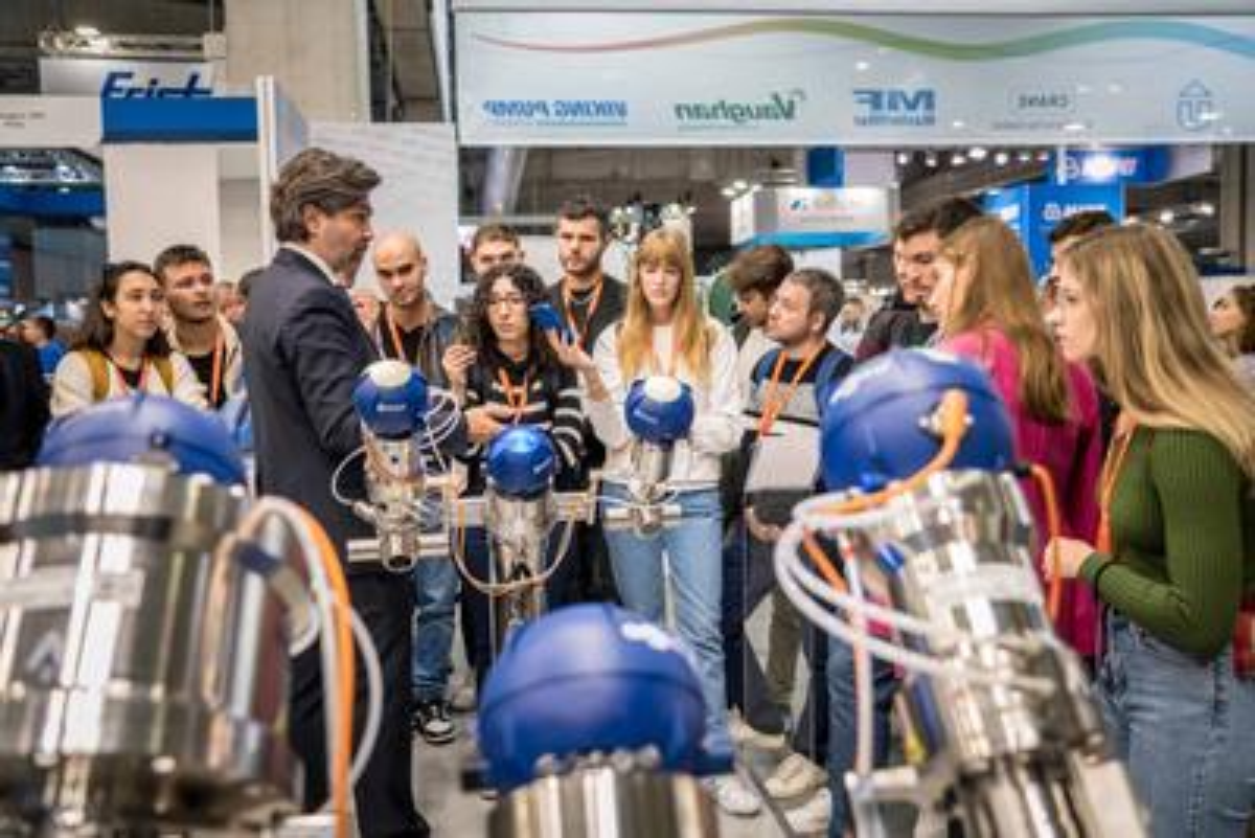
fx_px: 1178
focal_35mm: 34
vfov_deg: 39.1
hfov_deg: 56.1
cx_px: 628
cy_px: 419
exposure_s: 1/250
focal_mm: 33
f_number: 4
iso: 1250
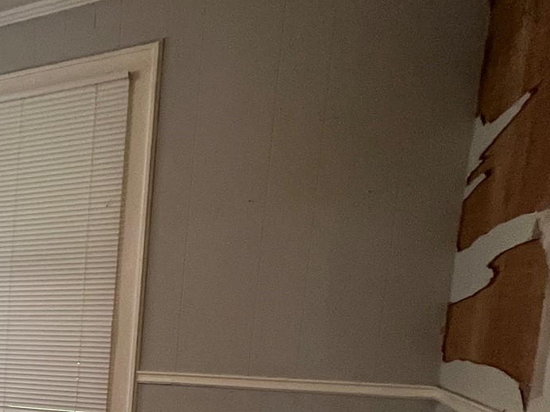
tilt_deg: -8.8
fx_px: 620
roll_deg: -0.9
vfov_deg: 33.4
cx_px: -159
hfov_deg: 34.5
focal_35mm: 39
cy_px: 420
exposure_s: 1/60
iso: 500
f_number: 1.8
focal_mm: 1.57
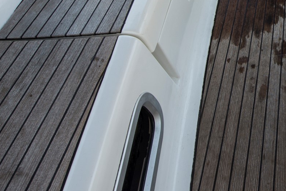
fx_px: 326
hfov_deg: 39.9
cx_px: 303
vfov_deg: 29.0
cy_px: -27
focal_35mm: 41
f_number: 9
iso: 100
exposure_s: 1/125
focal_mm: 14
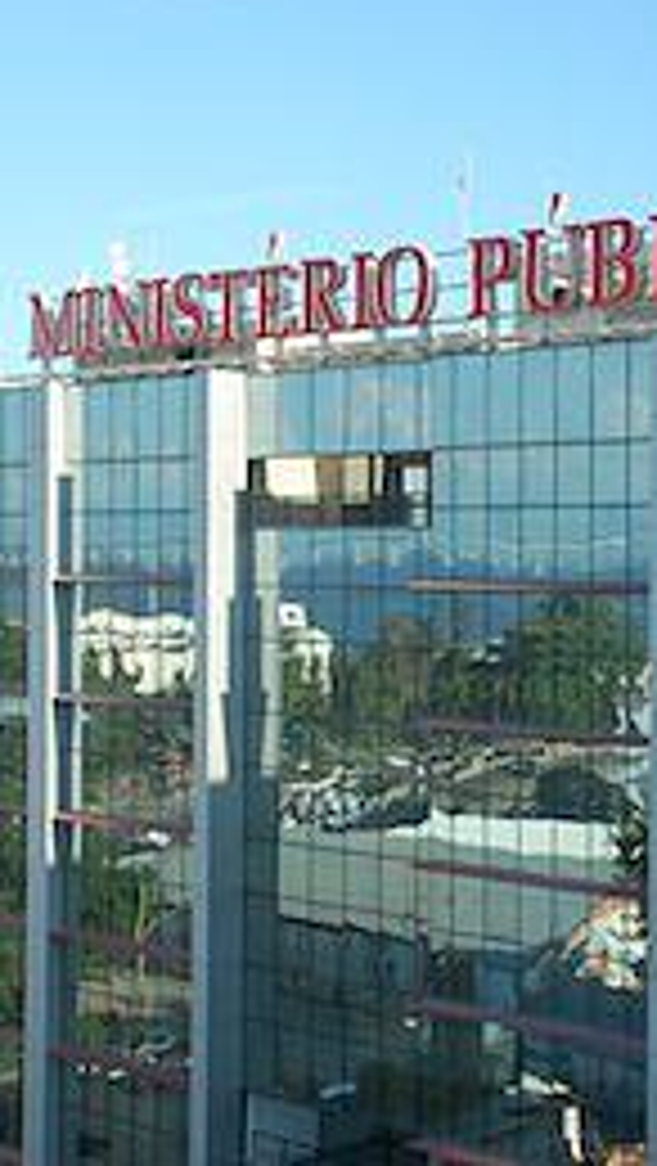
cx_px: 536
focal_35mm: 63
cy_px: 574
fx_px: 1948
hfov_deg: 18.9
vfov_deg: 33.3
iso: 400
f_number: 7.1
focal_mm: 26
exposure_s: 1/200
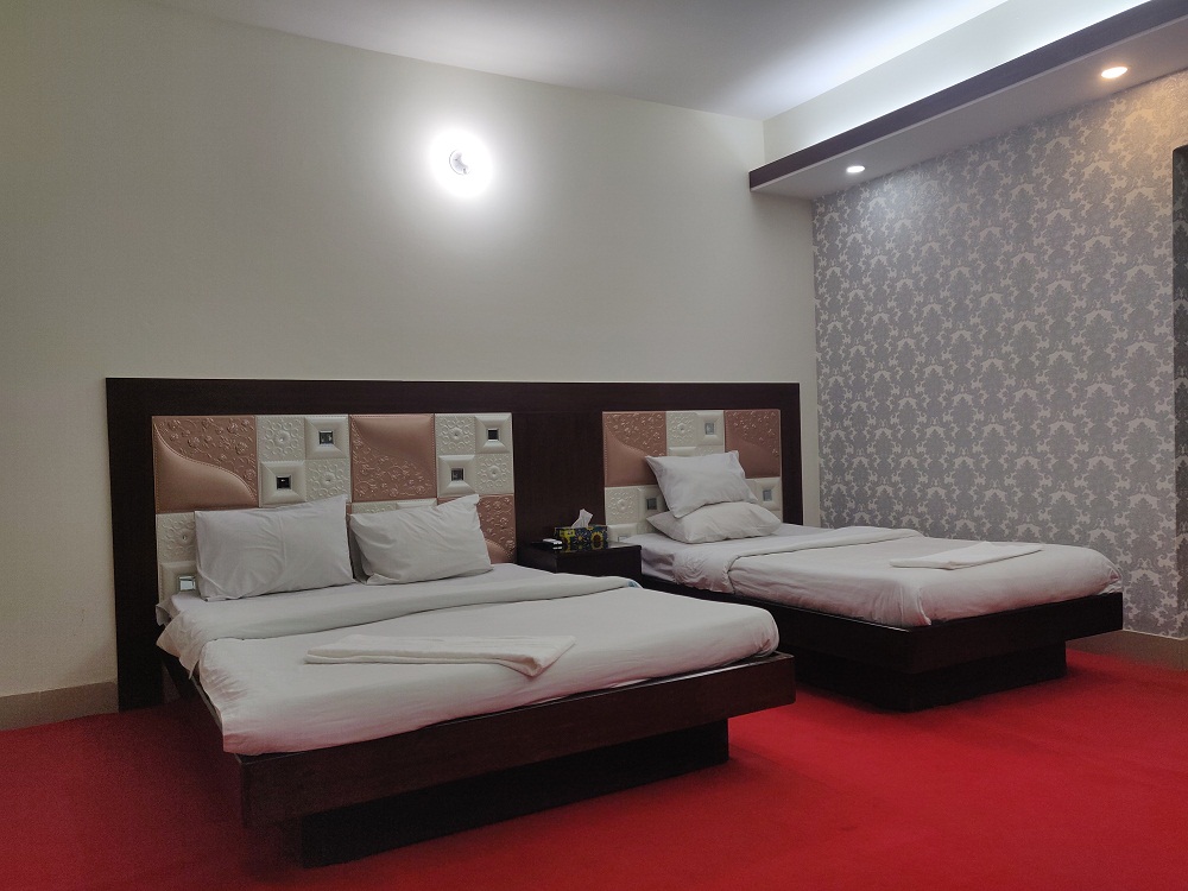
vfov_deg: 54.9
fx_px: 858
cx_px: 594
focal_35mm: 25
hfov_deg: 69.4
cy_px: 446
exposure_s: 1/100
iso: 200
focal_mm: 4.25
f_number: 1.7
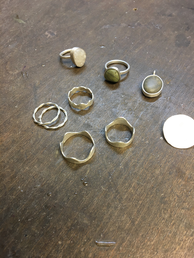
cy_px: 129
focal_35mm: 29
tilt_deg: -57.7
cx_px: 97
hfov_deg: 48.2
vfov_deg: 61.7
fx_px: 217
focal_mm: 4.15
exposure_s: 1/33
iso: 64
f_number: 2.2
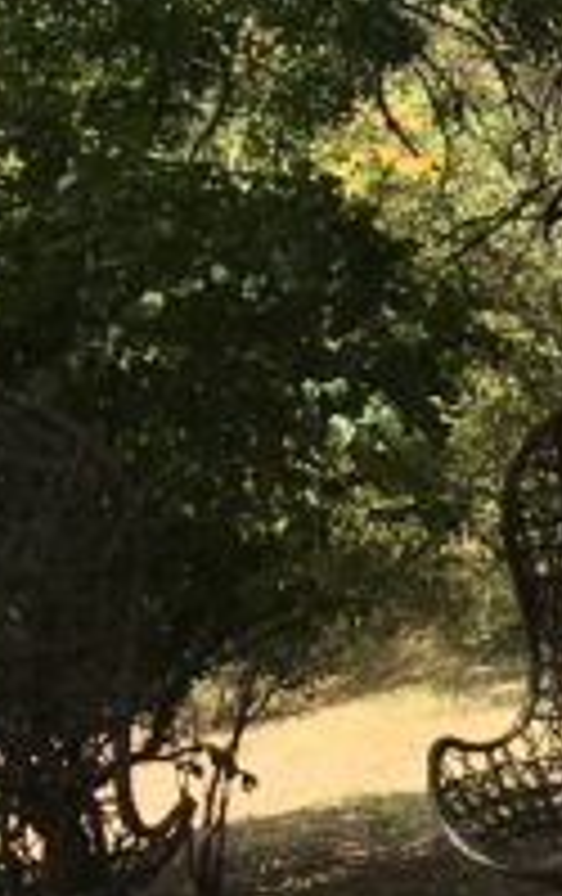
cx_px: 2019
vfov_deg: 13.2
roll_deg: -2.3
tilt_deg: -5.4
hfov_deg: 6.9
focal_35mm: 158
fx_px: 3858
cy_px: 410
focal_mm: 4.15
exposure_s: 1/513
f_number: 2.2
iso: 25
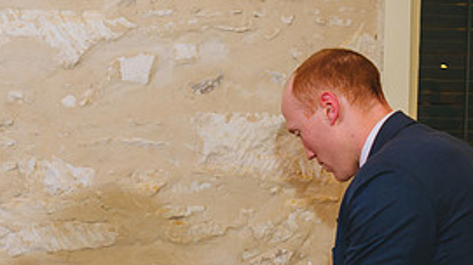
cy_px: 225
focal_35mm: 65
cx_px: 136
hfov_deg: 32.0
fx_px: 815
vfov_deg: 18.3
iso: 2000
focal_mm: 29
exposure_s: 1/80
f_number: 2.8
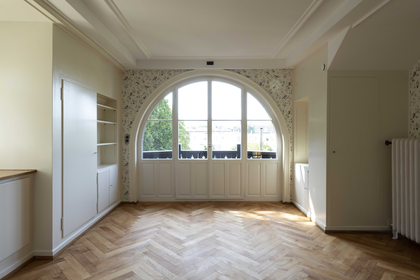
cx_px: 210
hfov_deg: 81.2
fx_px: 245
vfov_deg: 59.5
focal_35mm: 21
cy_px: 140
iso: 400
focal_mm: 21
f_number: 16
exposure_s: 1/10
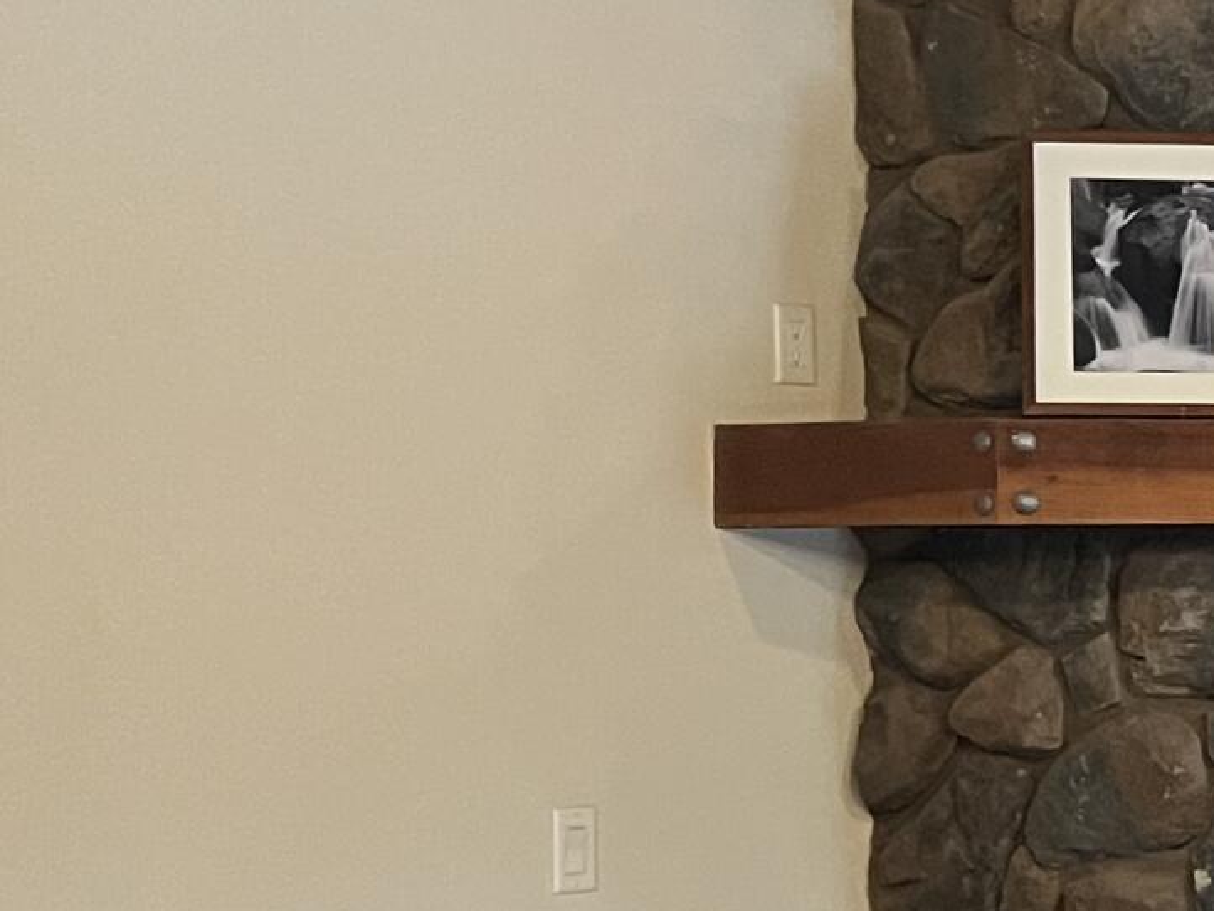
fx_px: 3789
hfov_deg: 16.0
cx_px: 2038
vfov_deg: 13.7
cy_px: 694
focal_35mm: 108
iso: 500
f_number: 1.5
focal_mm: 5.7
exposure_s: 1/40
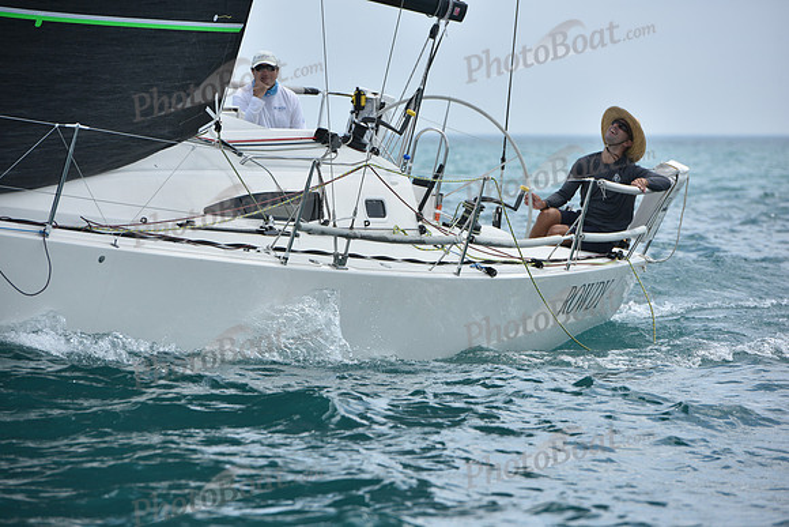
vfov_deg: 6.9
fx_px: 4384
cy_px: 264
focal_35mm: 200
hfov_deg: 10.3
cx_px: 394
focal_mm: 200
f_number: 6.3
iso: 250
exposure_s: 1/1250
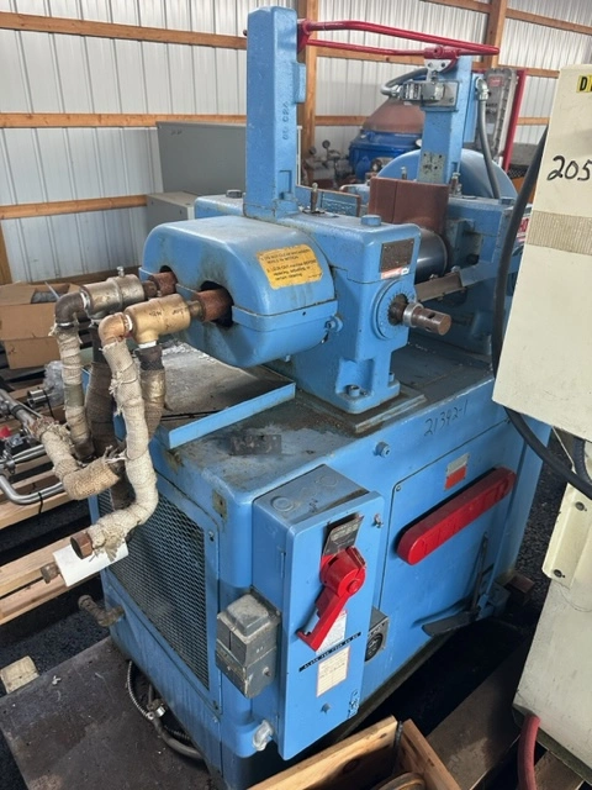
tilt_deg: -27.0
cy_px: 395
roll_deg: -2.5
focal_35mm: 24
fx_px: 547
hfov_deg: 56.8
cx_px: 296
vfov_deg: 71.6
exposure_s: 1/91
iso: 250
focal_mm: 6.86
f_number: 1.78
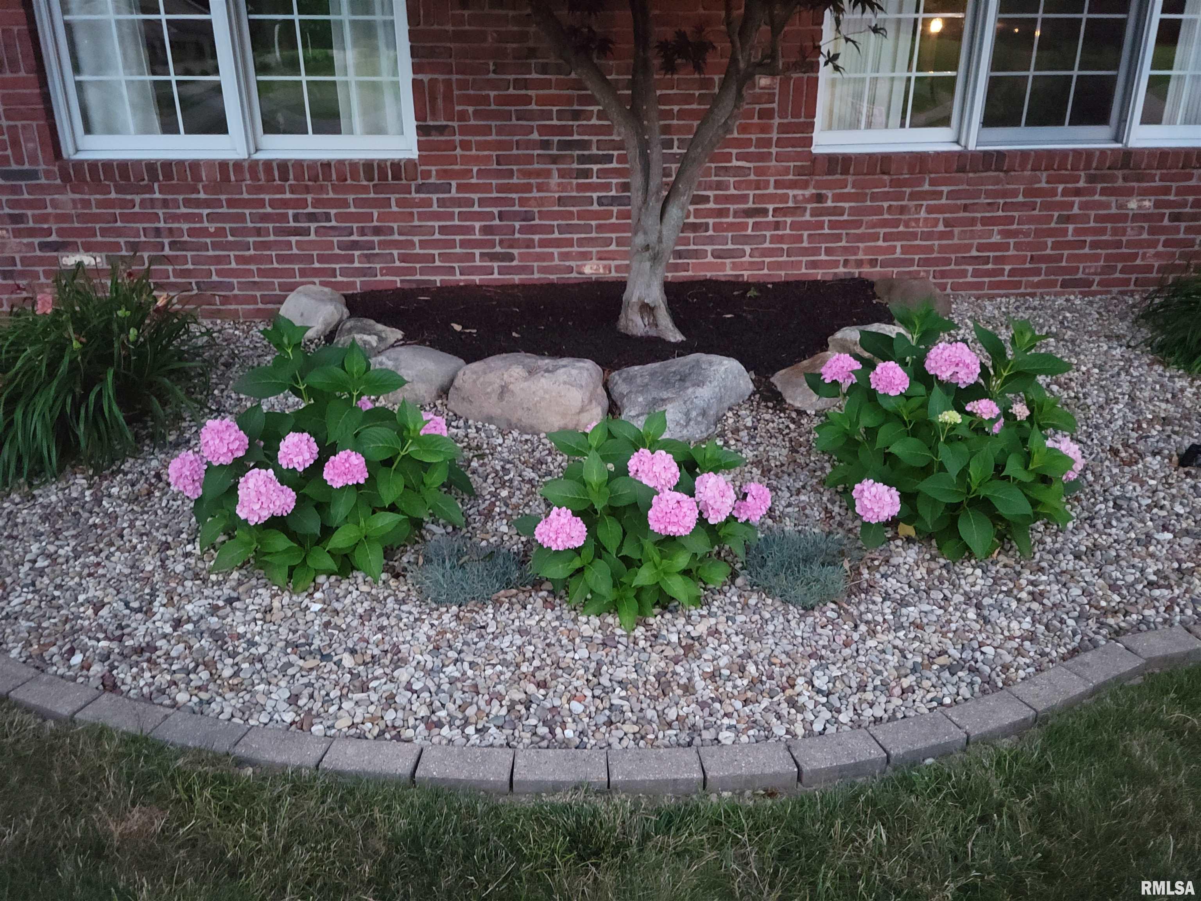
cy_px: 450
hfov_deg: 63.4
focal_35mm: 28
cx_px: 600
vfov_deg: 49.7
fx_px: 971
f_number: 2
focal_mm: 5.9
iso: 1600
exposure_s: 1/15
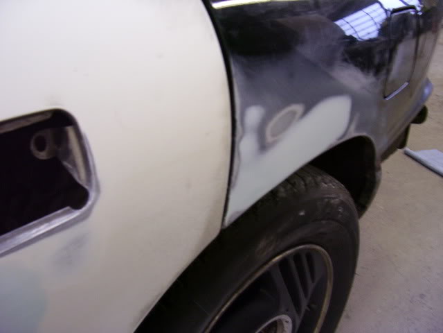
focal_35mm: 34
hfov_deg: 54.0
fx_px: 435
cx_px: 222
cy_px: 166
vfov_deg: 41.8
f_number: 2.7
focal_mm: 5.6
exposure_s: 1/20
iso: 160
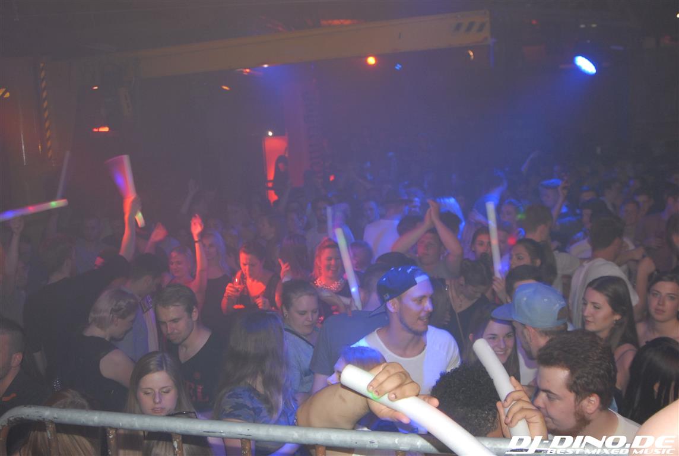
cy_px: 228
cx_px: 340
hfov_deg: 53.0
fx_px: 680
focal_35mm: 36
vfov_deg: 37.0
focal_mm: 24
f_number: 5.6
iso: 400
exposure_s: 1/20
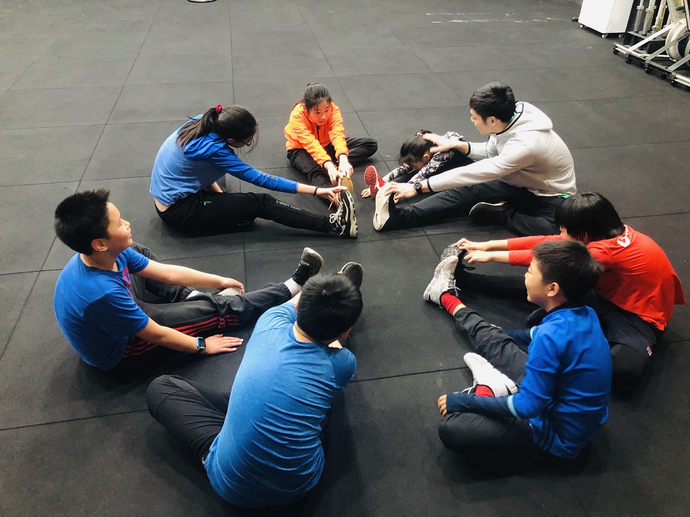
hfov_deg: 63.4
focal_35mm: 28
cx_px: 345
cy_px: 258
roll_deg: -0.6
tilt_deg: -34.0
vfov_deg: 49.8
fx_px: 558
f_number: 1.8
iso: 80
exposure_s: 1/6
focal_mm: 3.99
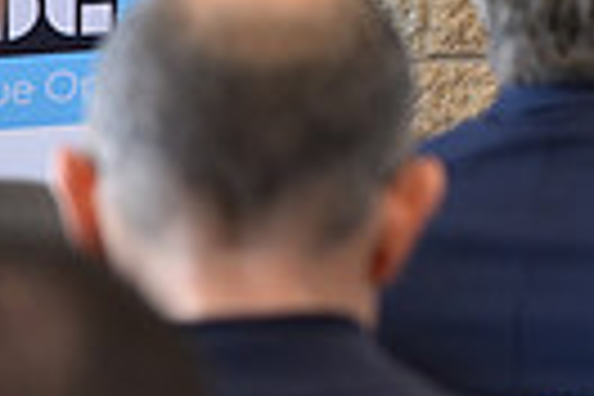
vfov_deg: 4.4
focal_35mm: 307
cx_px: 1161
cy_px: -403
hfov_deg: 6.5
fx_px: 5065
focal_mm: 70
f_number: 2.8
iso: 400
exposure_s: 1/60
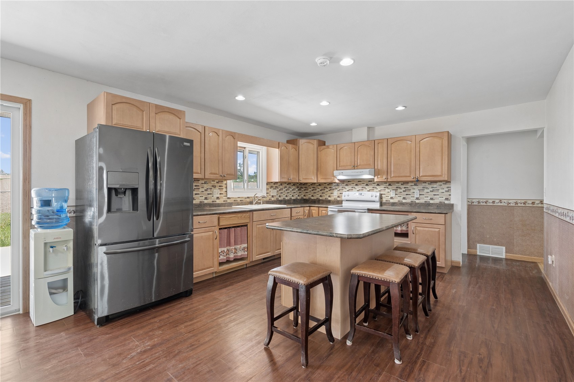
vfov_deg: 70.4
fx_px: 271
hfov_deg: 93.3
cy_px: 191
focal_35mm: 17
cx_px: 287
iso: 400
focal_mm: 17
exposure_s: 1/8
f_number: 9
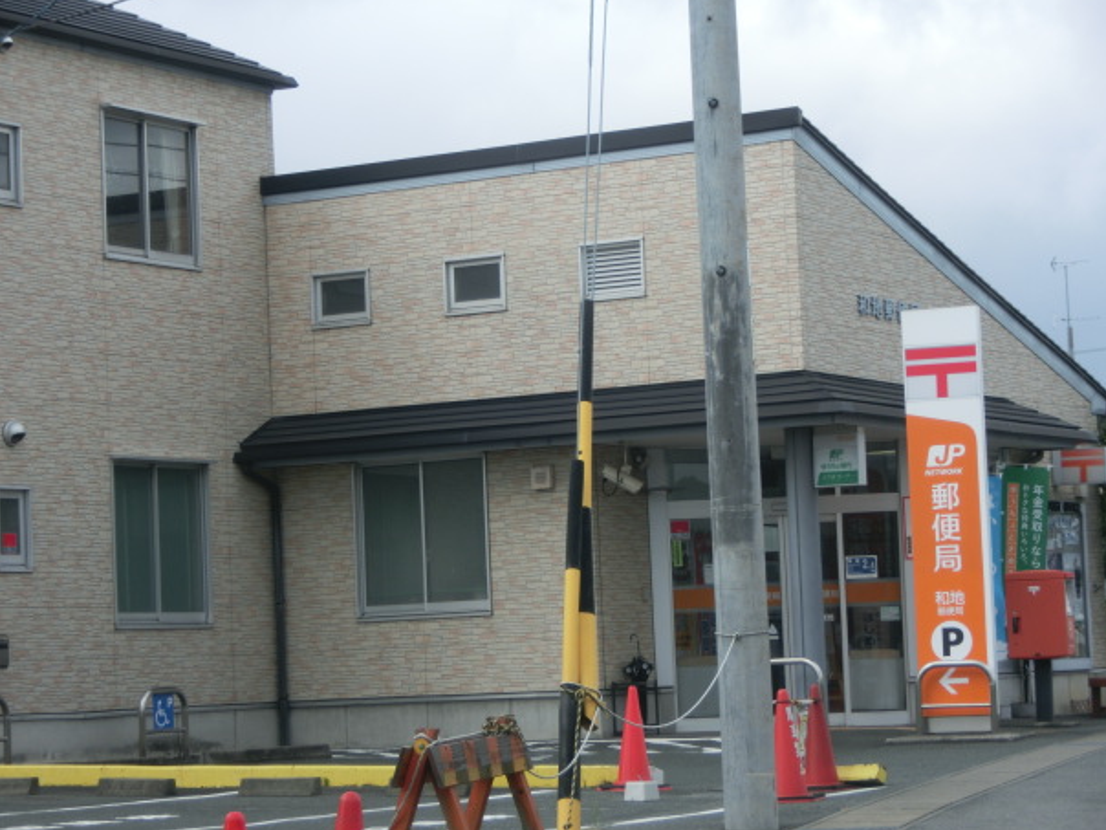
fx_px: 3387
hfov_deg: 18.5
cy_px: 431
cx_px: 526
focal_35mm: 106
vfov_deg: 14.0
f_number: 5.2
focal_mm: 17.45
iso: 80
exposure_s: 1/200
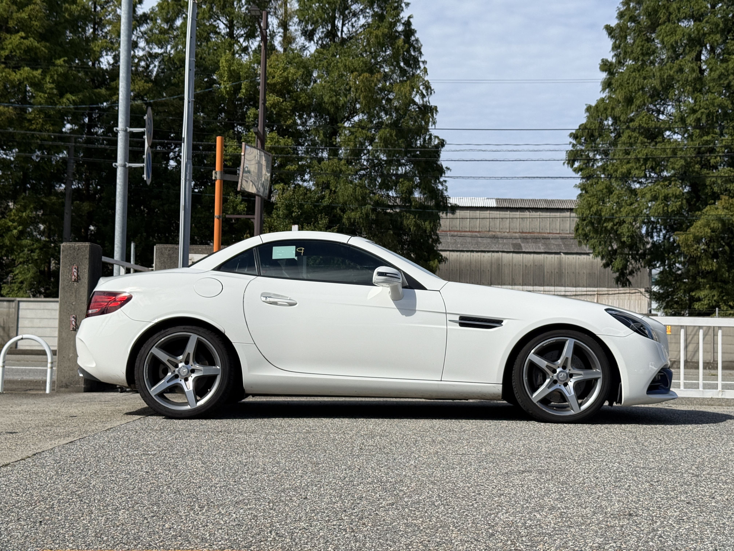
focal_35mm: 48
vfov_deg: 30.3
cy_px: 276
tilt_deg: +3.7
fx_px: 1018
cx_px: 367
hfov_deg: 39.7
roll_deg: -1.5
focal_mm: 6.76
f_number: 1.78
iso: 64
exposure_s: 1/7143
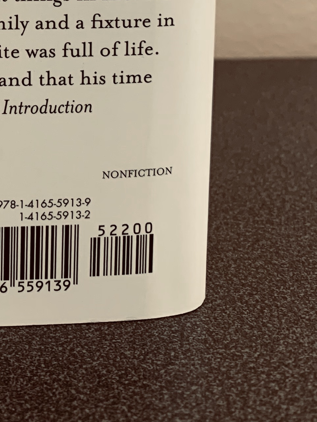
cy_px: -140
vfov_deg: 21.4
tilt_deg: -6.4
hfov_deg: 16.6
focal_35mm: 82
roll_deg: +0.2
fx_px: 1001
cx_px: -141
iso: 125
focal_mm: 4.25
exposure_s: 1/60
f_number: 1.8
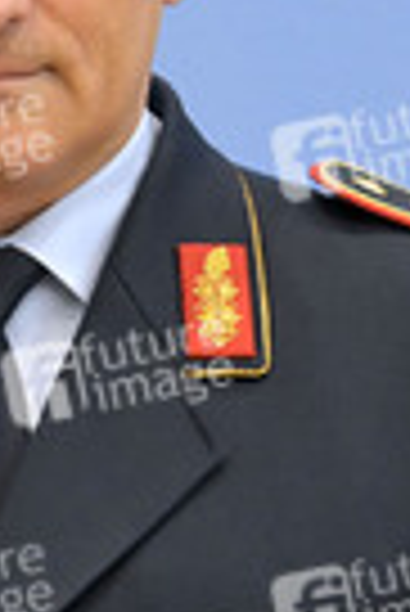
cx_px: -2
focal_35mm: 239
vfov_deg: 8.6
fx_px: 4072
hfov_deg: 5.7
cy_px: 261
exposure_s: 1/400
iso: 5000
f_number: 5.6
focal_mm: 72
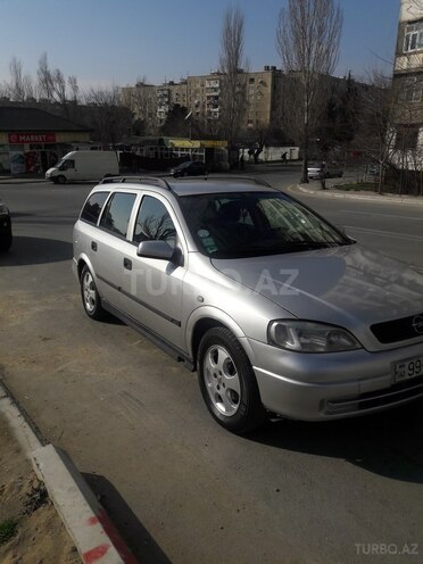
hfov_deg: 49.7
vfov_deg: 63.4
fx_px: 456
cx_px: 212
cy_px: 282
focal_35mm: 28
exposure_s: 1/4505
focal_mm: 3.7
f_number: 1.9
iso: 40
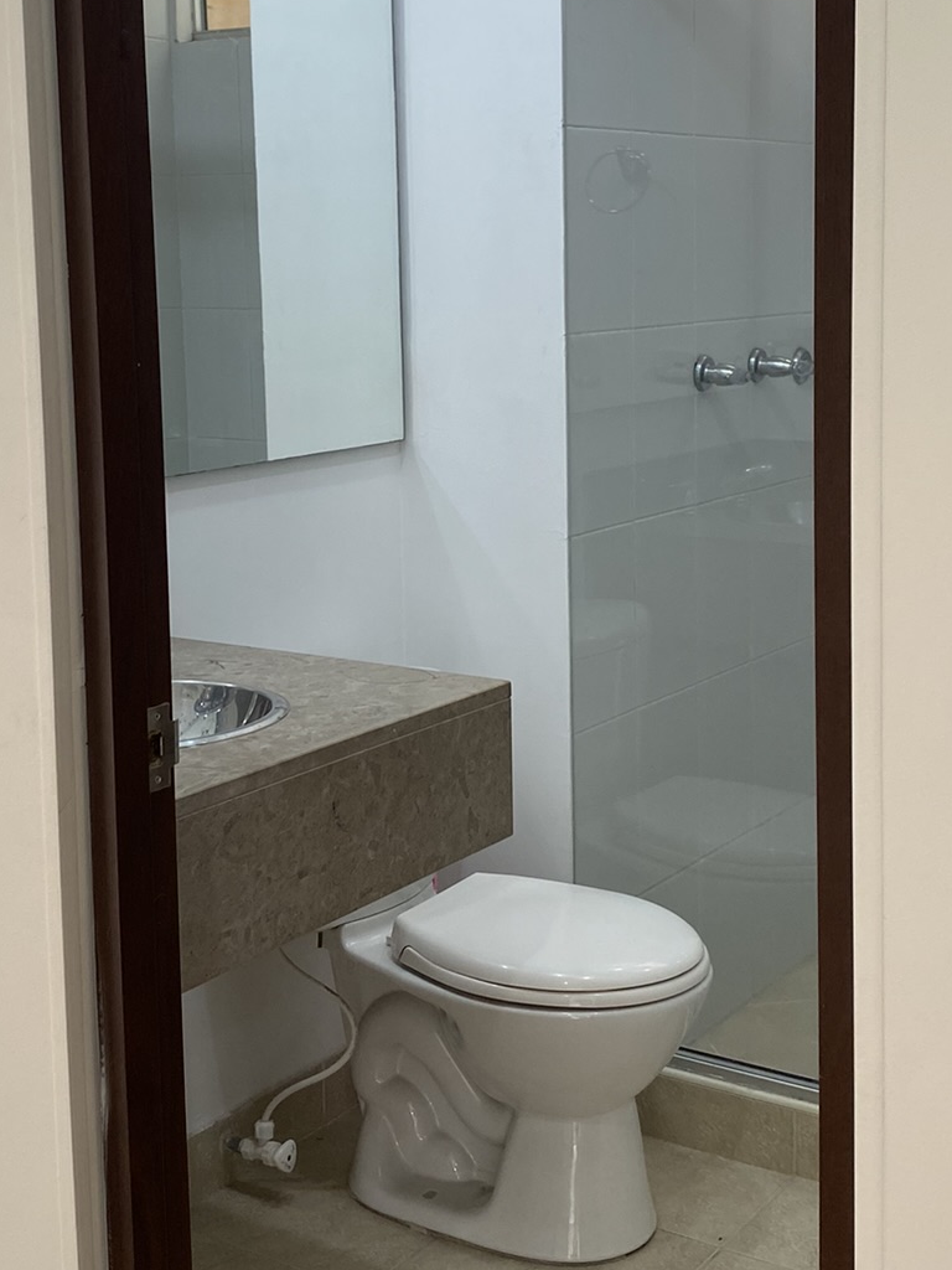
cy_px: 458
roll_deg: +1.0
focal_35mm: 52
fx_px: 1907
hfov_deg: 28.0
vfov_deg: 36.6
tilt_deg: -6.2
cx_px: 488
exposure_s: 1/120
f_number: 1.8
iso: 80
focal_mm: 4.25
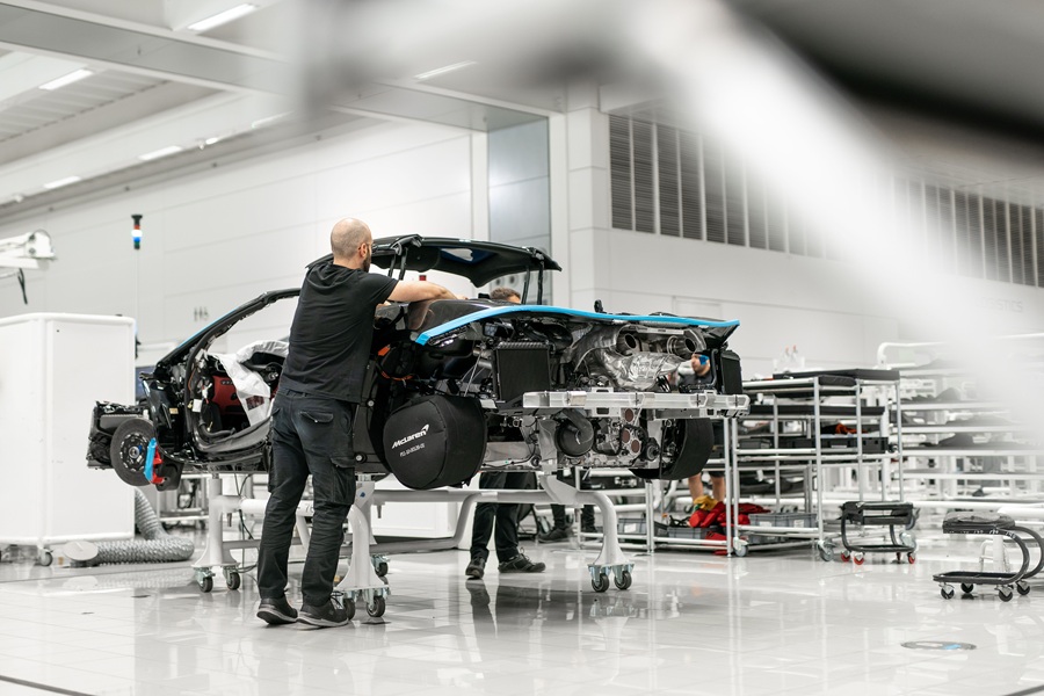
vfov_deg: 27.0
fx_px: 1450
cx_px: 522
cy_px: 348
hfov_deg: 39.6
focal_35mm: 50
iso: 640
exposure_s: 1/125
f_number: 2
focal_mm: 50
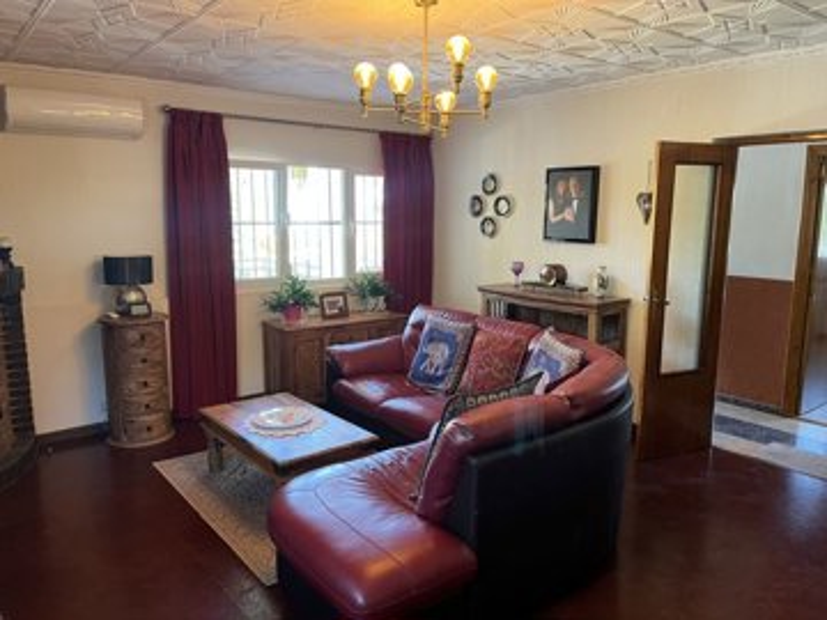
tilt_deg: -9.0
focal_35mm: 26
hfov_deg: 67.3
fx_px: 621
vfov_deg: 53.1
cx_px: 414
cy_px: 310
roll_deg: -0.6
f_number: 1.6
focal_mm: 5.1
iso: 250
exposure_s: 1/60
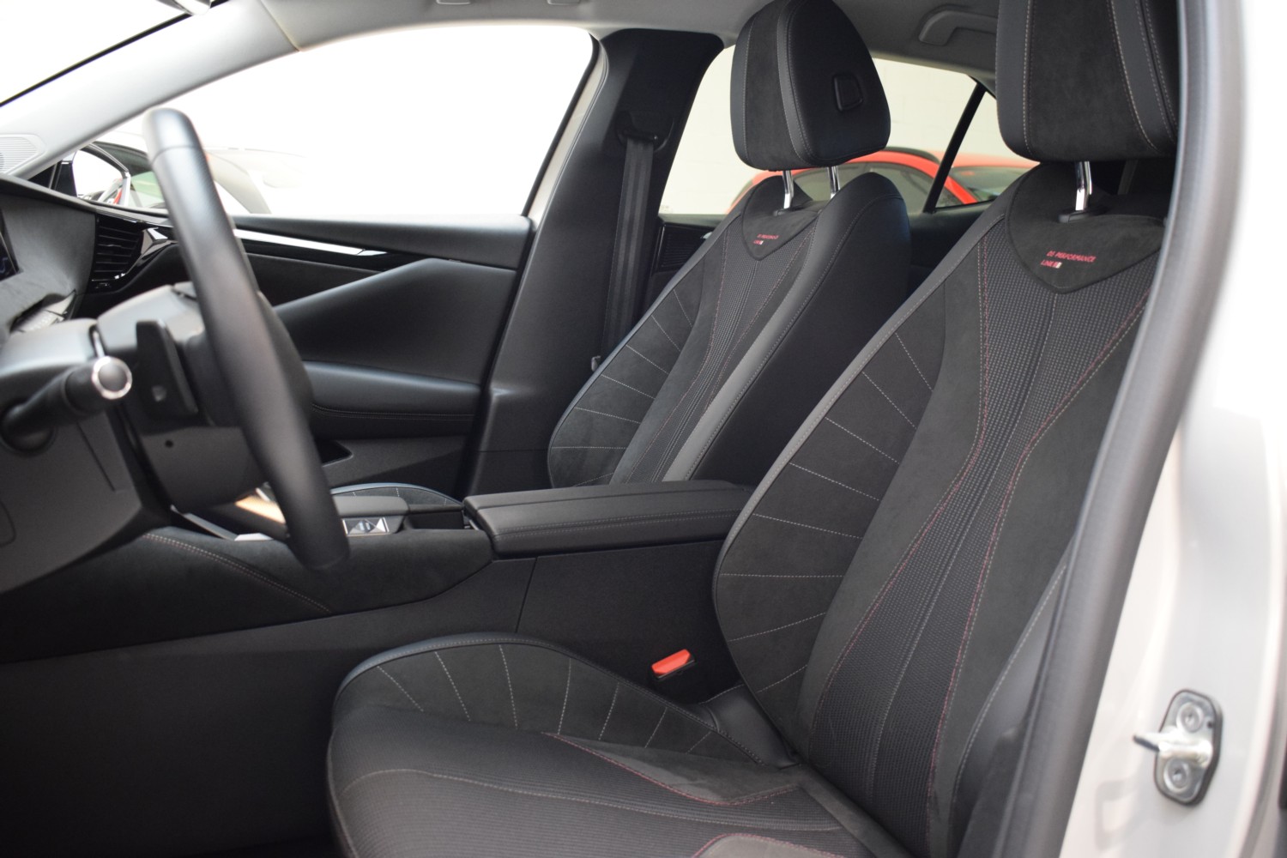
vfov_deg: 38.4
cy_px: 429
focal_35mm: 34
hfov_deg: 55.1
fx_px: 1233
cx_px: 644
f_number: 3.8
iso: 2200
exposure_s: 1/30
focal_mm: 23
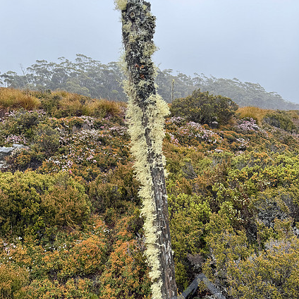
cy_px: 188
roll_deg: -0.8
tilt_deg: -9.3
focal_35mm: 29
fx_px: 283
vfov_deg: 54.9
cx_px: 149
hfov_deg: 55.6
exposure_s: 1/782
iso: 80
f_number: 1.78
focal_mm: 6.86
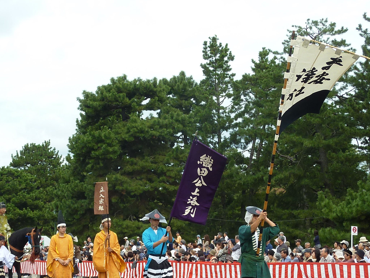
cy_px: 139
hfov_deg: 24.4
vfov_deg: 18.4
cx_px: 185
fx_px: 855
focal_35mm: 80
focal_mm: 7.3
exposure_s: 1/320
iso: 80
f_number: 4
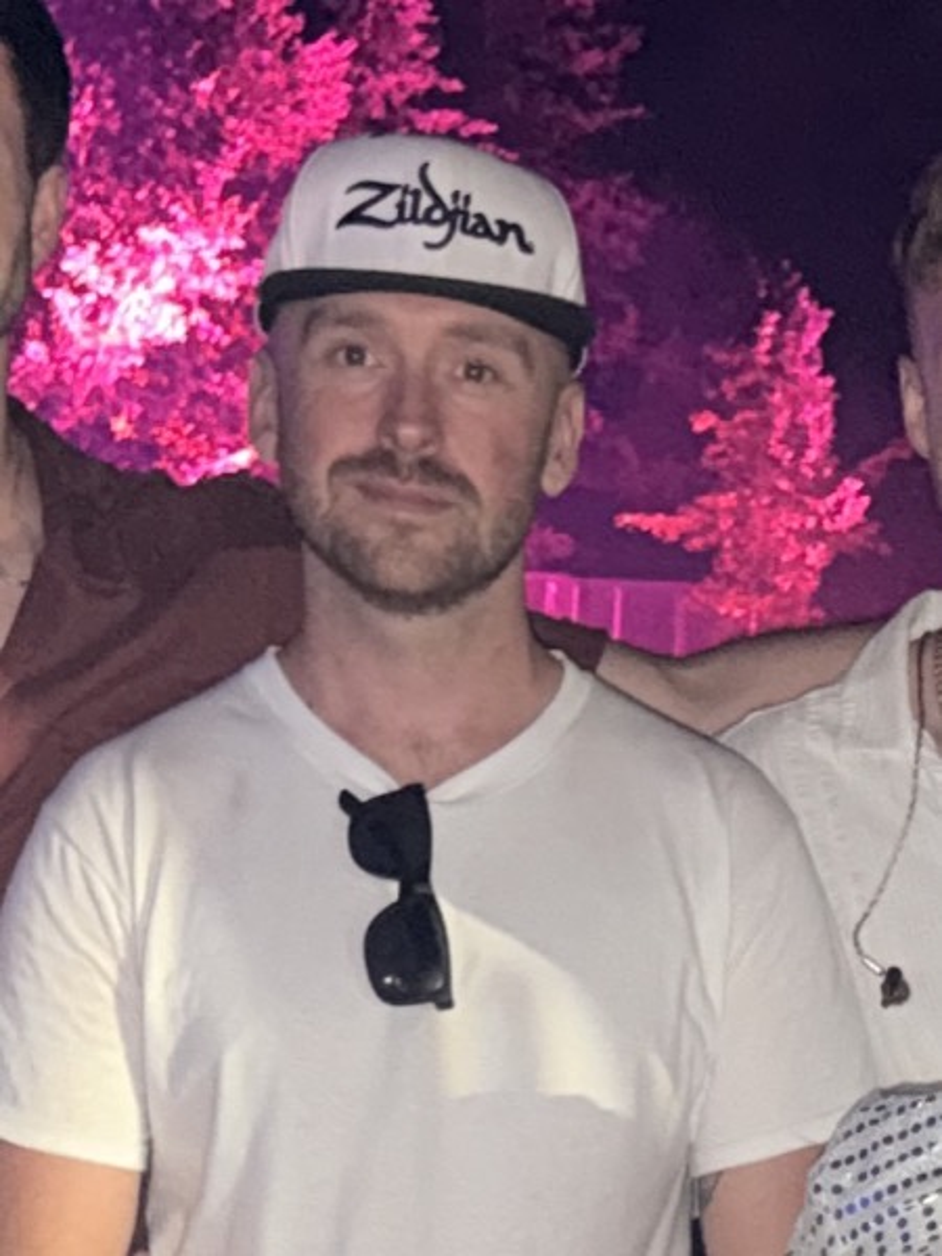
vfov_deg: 71.6
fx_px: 871
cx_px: 471
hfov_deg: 56.8
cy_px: 628
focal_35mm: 24
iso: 320
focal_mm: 6.76
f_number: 1.78
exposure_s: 1/4
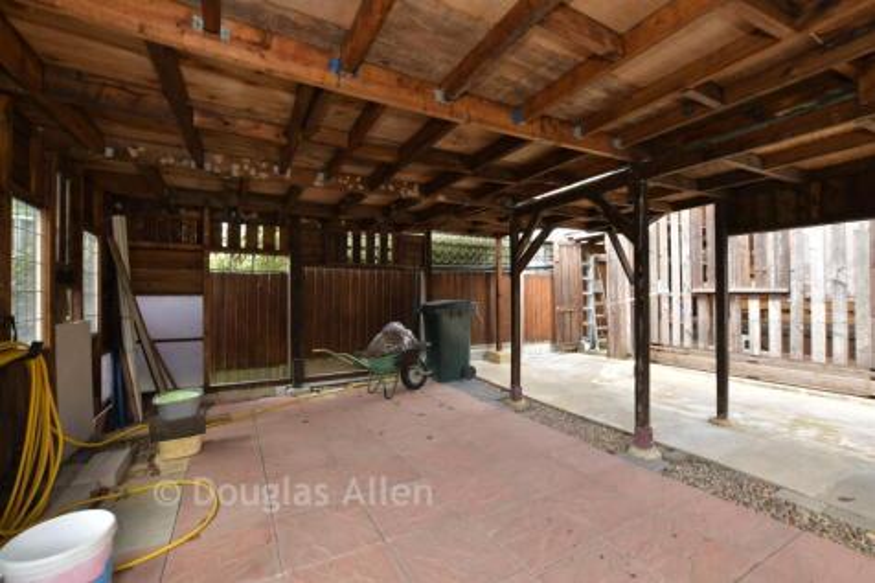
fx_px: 364
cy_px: 292
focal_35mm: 15
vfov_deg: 77.3
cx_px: 438
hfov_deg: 100.4
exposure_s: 1/15
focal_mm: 10
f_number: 8
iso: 125
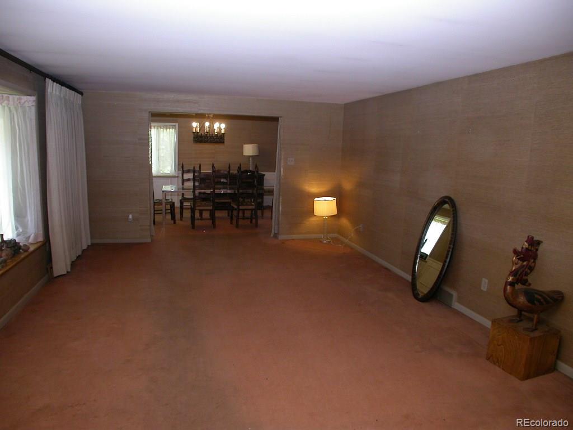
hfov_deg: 49.0
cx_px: 286
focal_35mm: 38
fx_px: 629
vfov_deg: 37.7
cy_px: 215
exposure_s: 1/60
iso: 100
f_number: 2.6
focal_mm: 7.85
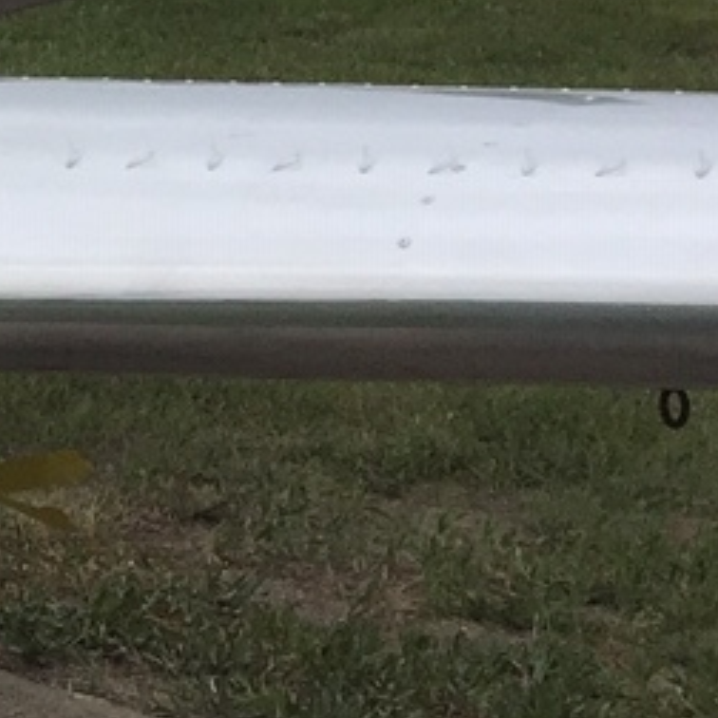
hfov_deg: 9.5
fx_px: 3895
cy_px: -576
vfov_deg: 10.0
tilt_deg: +0.1
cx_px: -954
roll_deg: -1.3
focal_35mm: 166
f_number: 2.2
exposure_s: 1/1130
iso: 32
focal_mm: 4.15
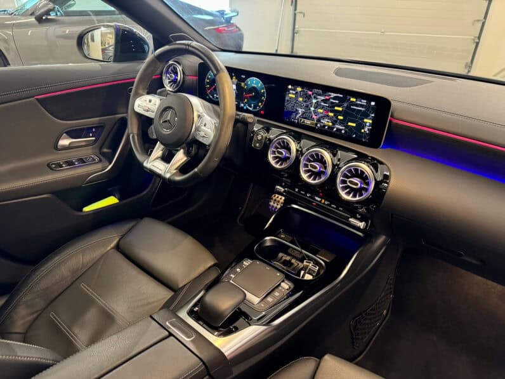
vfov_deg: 56.8
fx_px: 350
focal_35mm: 24
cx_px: 252
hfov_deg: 71.6
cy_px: 190
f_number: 1.8
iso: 640
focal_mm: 6.8
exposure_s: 1/33
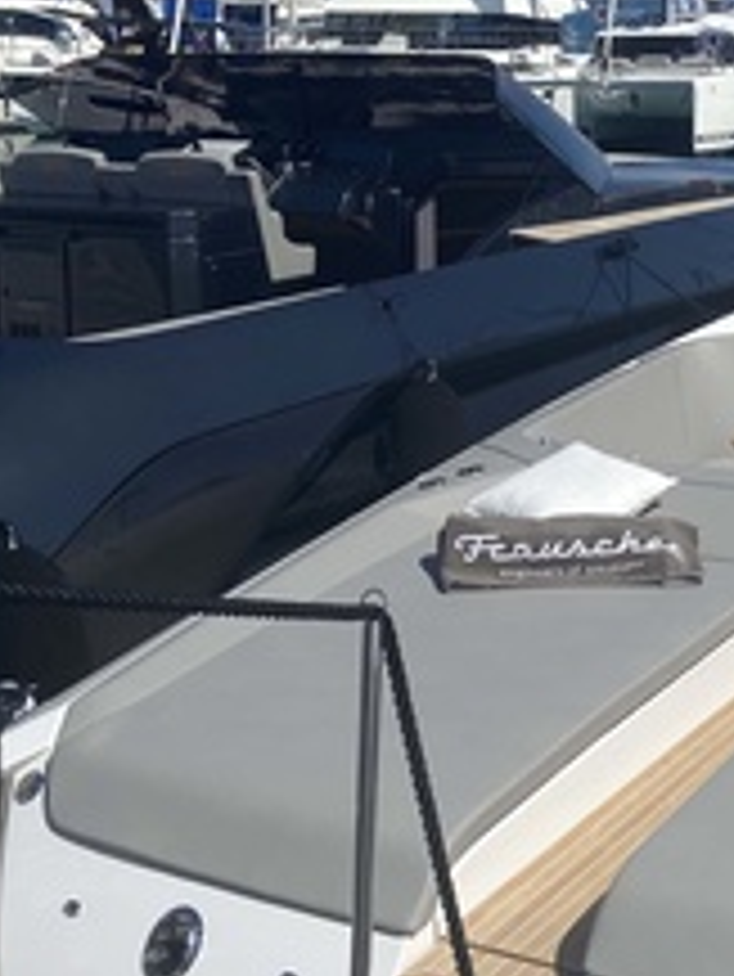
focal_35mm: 72
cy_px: 499
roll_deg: +0.4
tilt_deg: -12.0
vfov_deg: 27.0
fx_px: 2034
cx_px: 540
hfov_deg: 20.3
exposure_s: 1/5025
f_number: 1.8
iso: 32
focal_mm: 4.25
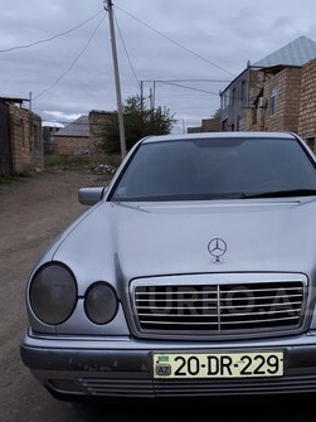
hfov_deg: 35.4
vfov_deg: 45.6
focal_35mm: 40
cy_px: 301
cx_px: 222
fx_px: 487
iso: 40
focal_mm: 3.6
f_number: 1.9
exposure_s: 1/493
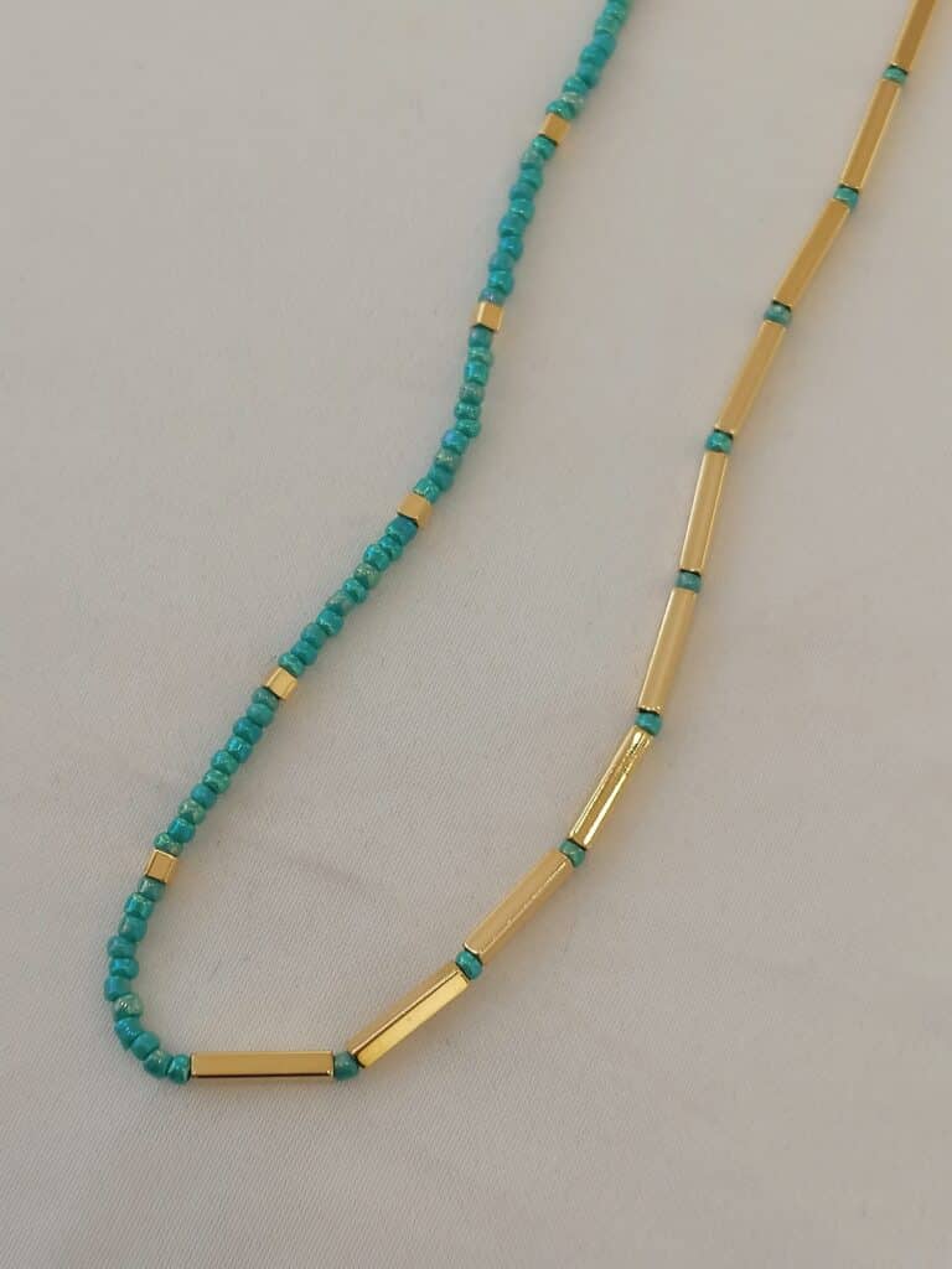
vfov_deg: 33.2
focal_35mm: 58
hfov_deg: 25.2
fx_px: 2127
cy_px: 634
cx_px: 476
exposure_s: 1/50
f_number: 1.8
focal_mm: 4.75
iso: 50
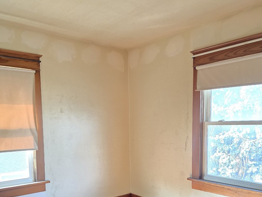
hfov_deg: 53.9
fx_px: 257
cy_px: 144
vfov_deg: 40.8
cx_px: 128
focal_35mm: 34
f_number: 1.7
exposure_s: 1/120
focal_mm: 6.3
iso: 640
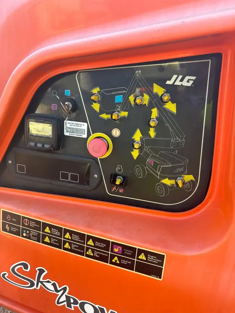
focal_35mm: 26
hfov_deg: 53.1
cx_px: 118
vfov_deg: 67.3
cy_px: 156
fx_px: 235
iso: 50
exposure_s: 1/268
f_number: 1.6
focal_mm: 5.96
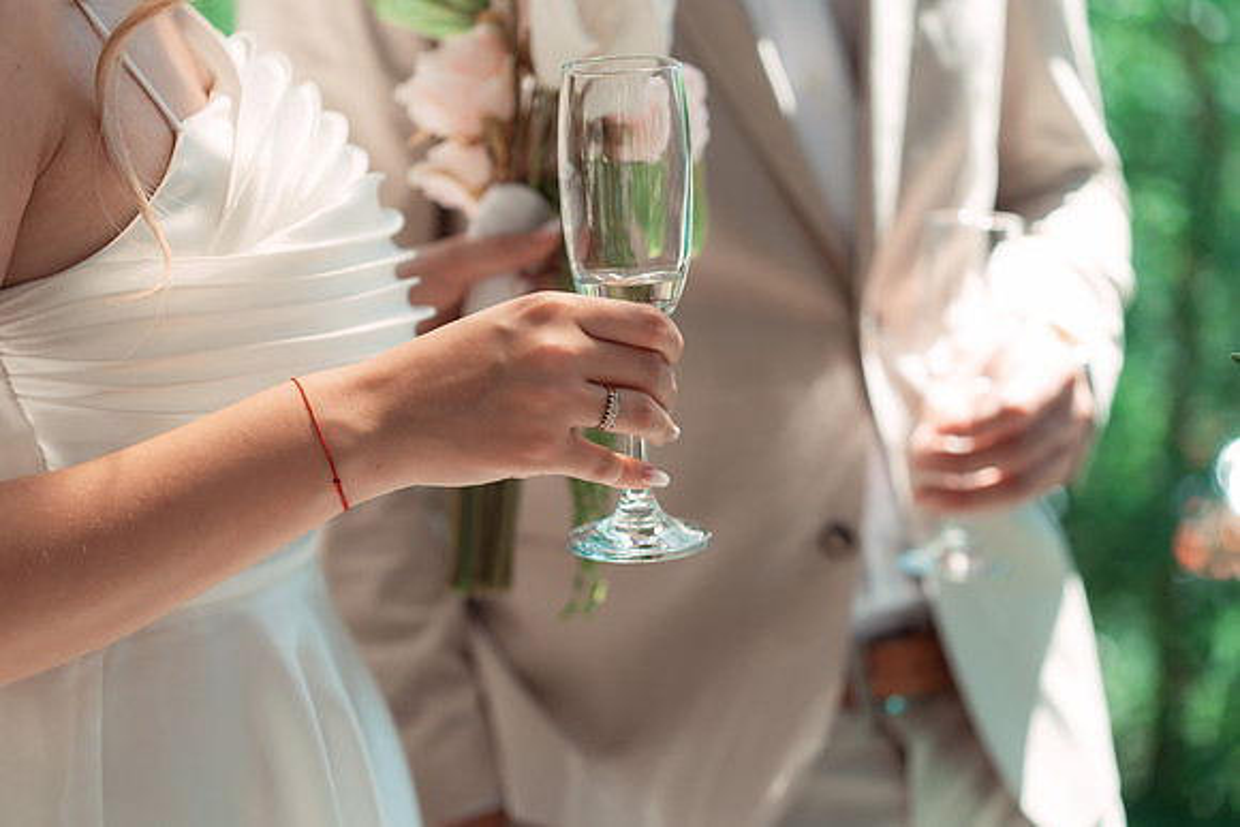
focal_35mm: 90
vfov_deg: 15.2
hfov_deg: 22.6
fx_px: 3101
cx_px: 620
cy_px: 414
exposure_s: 1/500
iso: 200
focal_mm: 90
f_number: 3.2
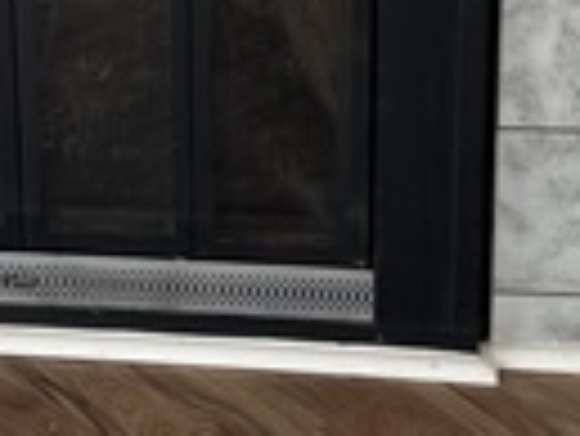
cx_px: 88
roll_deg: +2.2
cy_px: -274
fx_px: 2247
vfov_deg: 10.6
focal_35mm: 134
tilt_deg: -20.9
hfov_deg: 14.6
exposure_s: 1/121
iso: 40
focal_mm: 5.7
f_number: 1.5
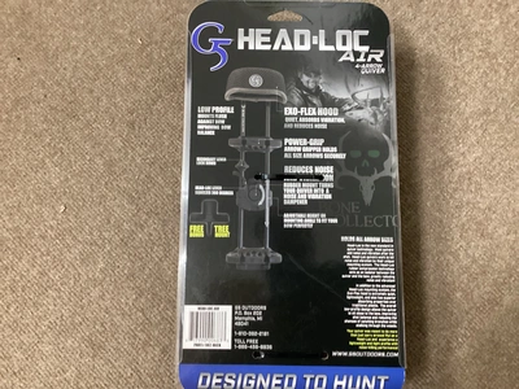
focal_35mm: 31
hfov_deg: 58.4
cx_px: 260
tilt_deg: -78.9
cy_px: 194
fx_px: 465
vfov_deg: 45.4
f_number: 2.4
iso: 400
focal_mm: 3.3
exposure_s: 1/30
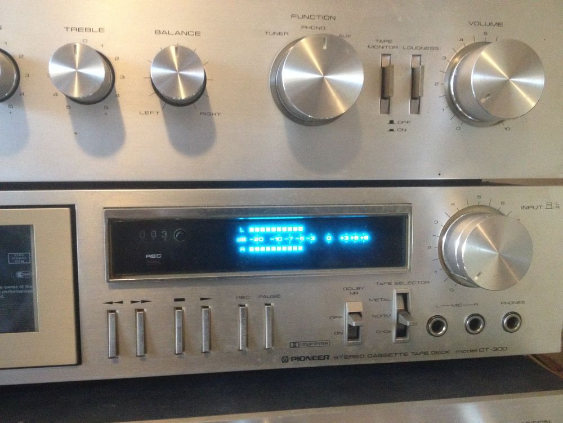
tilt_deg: -6.8
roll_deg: -0.6
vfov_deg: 40.7
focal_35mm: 35
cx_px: 282
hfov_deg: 52.6
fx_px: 569
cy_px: 212
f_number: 2.4
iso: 400
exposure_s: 1/15
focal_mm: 4.28
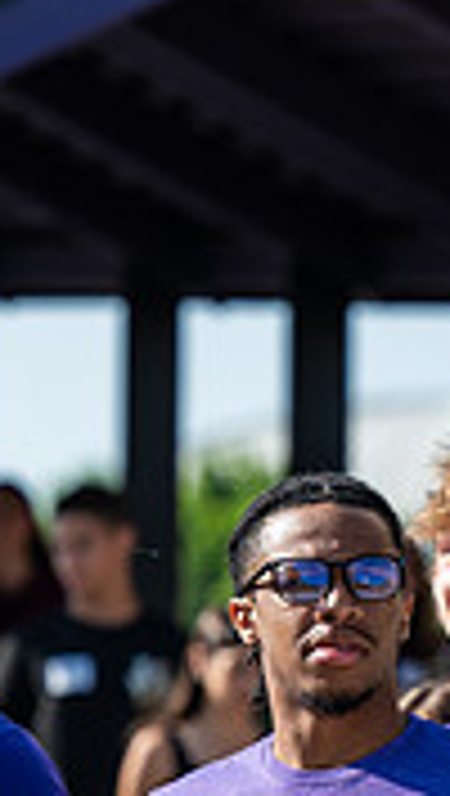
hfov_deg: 2.5
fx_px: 10148
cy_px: 839
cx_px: 58
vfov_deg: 4.5
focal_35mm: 480
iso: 80
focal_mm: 140
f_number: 3.5
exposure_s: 1/640
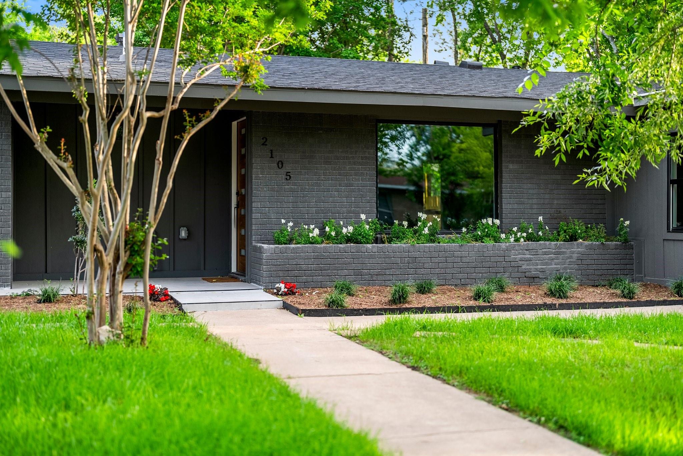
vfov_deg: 27.0
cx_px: 342
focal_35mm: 50
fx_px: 949
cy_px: 228
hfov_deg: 39.6
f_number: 1.2
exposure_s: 1/80
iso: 100
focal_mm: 50
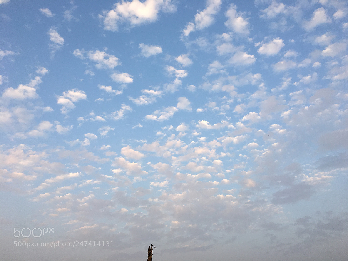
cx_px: 174
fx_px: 292
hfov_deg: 61.7
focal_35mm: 29
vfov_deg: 48.2
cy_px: 130
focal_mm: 4.15
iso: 25
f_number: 2.2
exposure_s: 1/496
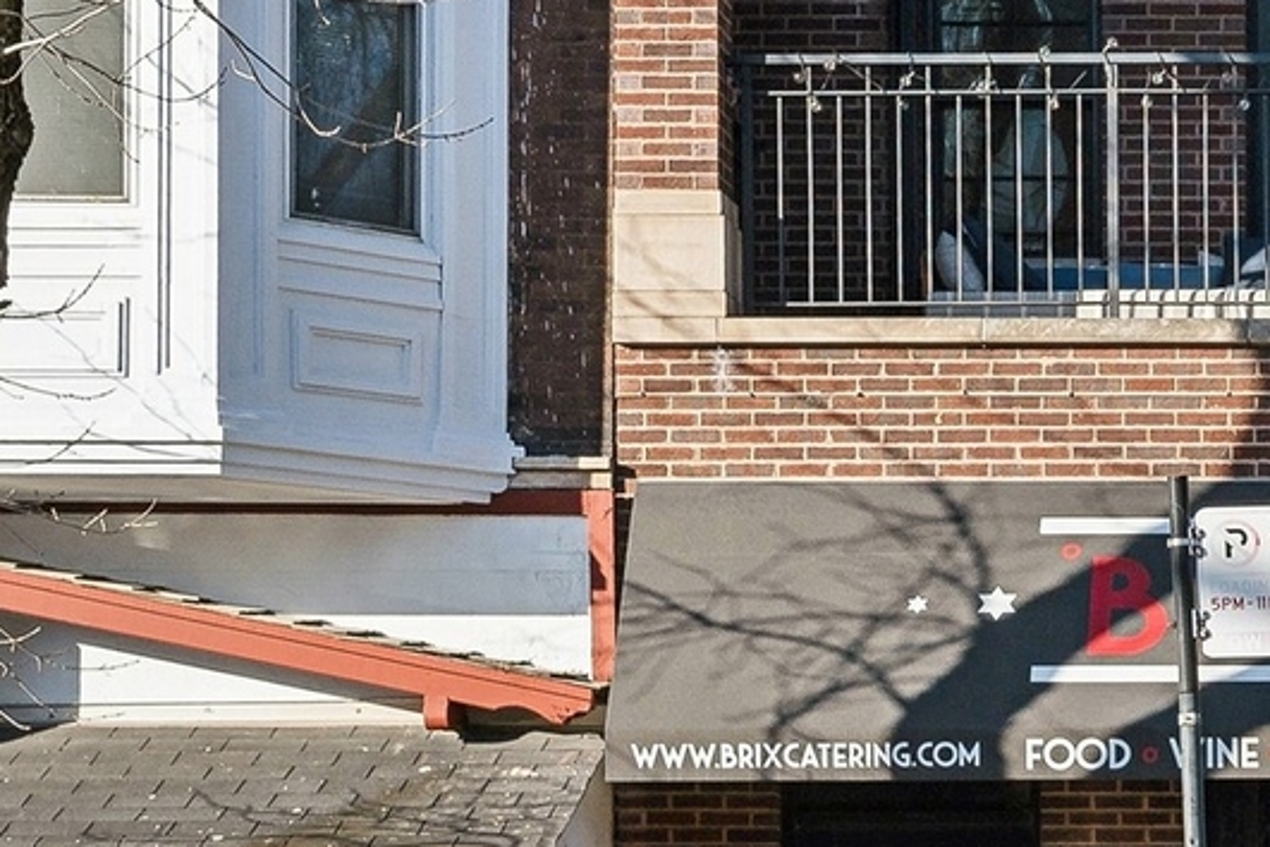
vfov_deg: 11.2
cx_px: 1614
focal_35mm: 119
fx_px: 4198
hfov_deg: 16.3
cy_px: -285
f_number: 9.5
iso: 200
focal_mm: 26
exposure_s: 1/250
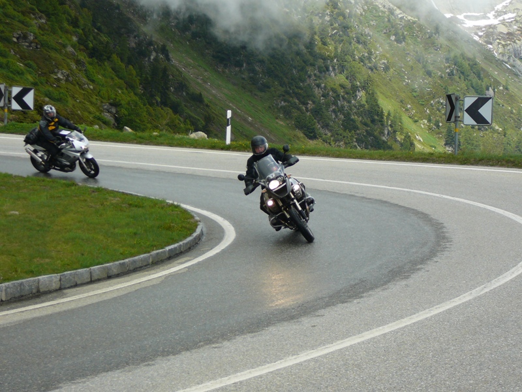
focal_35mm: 82
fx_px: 1237
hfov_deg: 23.8
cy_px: 196
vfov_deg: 18.0
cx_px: 261
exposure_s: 1/500
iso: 80
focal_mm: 12.2
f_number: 3.8
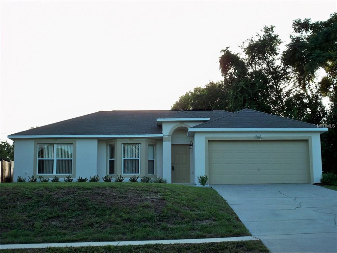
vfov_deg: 26.6
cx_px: 168
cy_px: 126
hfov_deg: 34.9
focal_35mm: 55
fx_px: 535
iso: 64
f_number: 4
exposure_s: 1/125
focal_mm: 9.7
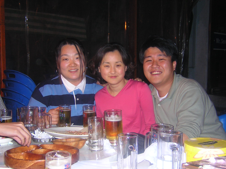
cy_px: 84
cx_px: 113
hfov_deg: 40.4
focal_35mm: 47
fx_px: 307
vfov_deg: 30.9
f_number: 2.9
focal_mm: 6.1
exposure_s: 1/60.1
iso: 201
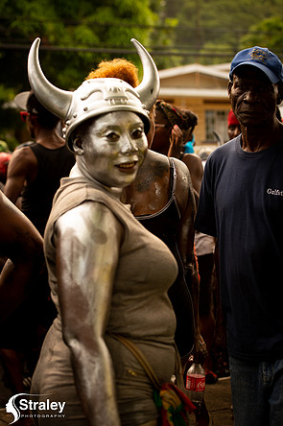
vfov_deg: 28.5
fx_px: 839
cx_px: 142
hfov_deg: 19.1
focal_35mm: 71
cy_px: 211
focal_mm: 70
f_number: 5
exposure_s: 1/320
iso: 200
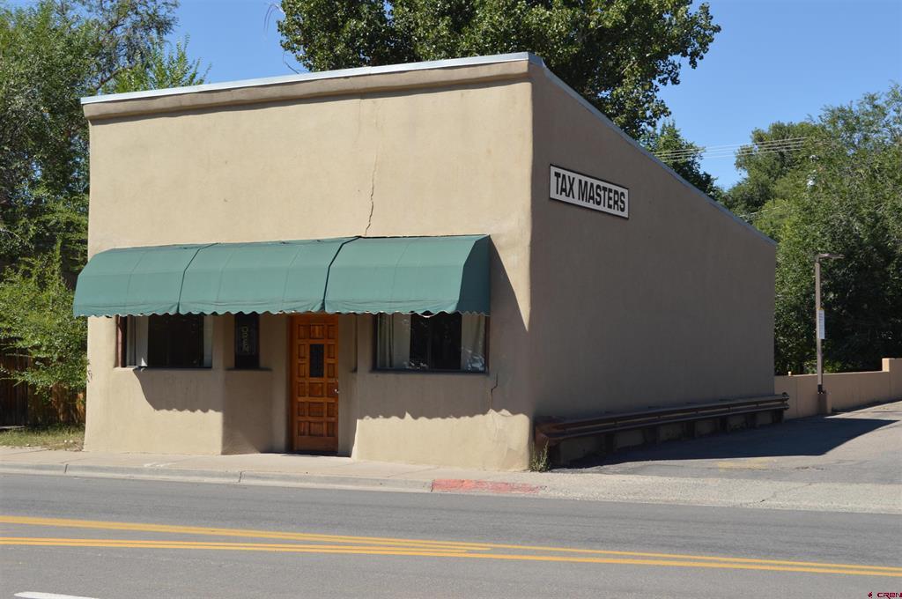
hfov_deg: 36.9
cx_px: 451
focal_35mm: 54
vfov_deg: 25.0
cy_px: 300
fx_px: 1351
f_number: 8
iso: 100
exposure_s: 1/200
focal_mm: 36
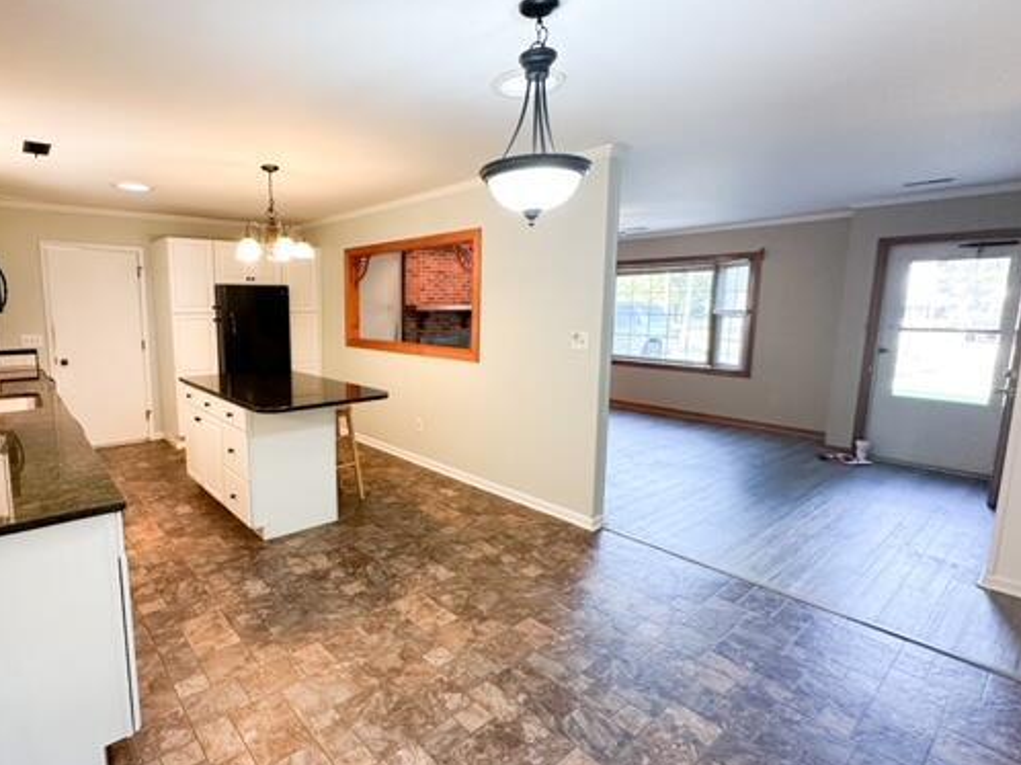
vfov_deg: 71.5
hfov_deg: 86.2
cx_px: 387
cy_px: 381
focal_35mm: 18
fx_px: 531
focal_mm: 2.22
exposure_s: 1/120
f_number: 2.2
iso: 250
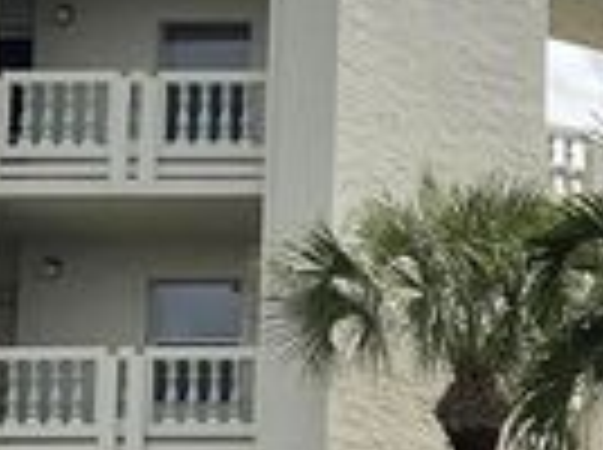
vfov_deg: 10.4
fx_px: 2417
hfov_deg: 12.3
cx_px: 1274
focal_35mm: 139
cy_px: 616
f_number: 1.8
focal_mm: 3
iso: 16
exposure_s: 1/2227
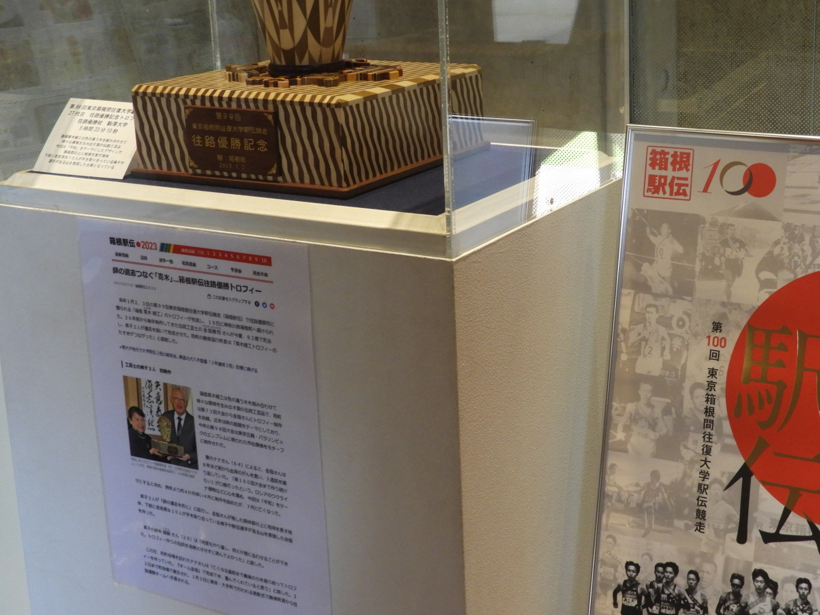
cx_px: 538
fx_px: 1303
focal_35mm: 55
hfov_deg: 34.7
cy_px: 207
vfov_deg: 26.4
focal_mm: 7.2
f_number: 3.8
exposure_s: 1/30
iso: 280
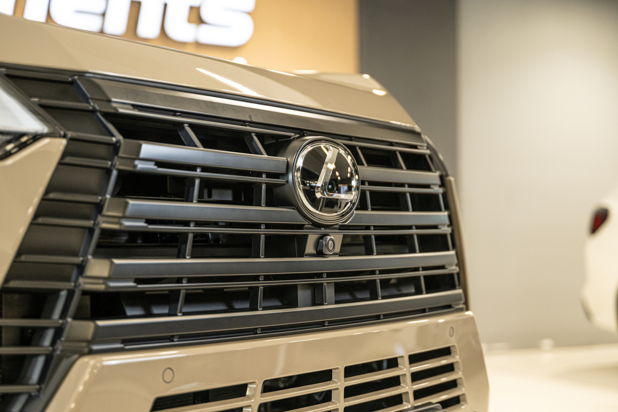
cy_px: 206
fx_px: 996
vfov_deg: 23.4
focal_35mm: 58
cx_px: 309
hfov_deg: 34.5
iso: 800
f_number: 2.8
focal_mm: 58
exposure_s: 1/125
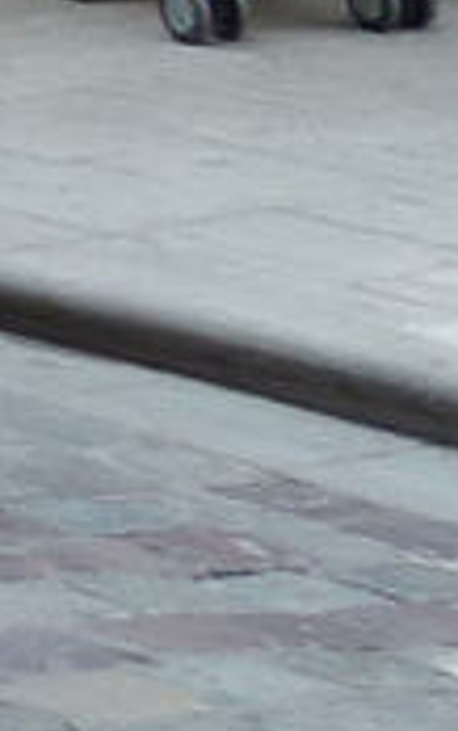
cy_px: -1033
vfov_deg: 8.0
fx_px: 4845
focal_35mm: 243
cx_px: -2798
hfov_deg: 3.9
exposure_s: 1/100
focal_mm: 4.1
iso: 80
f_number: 3.3
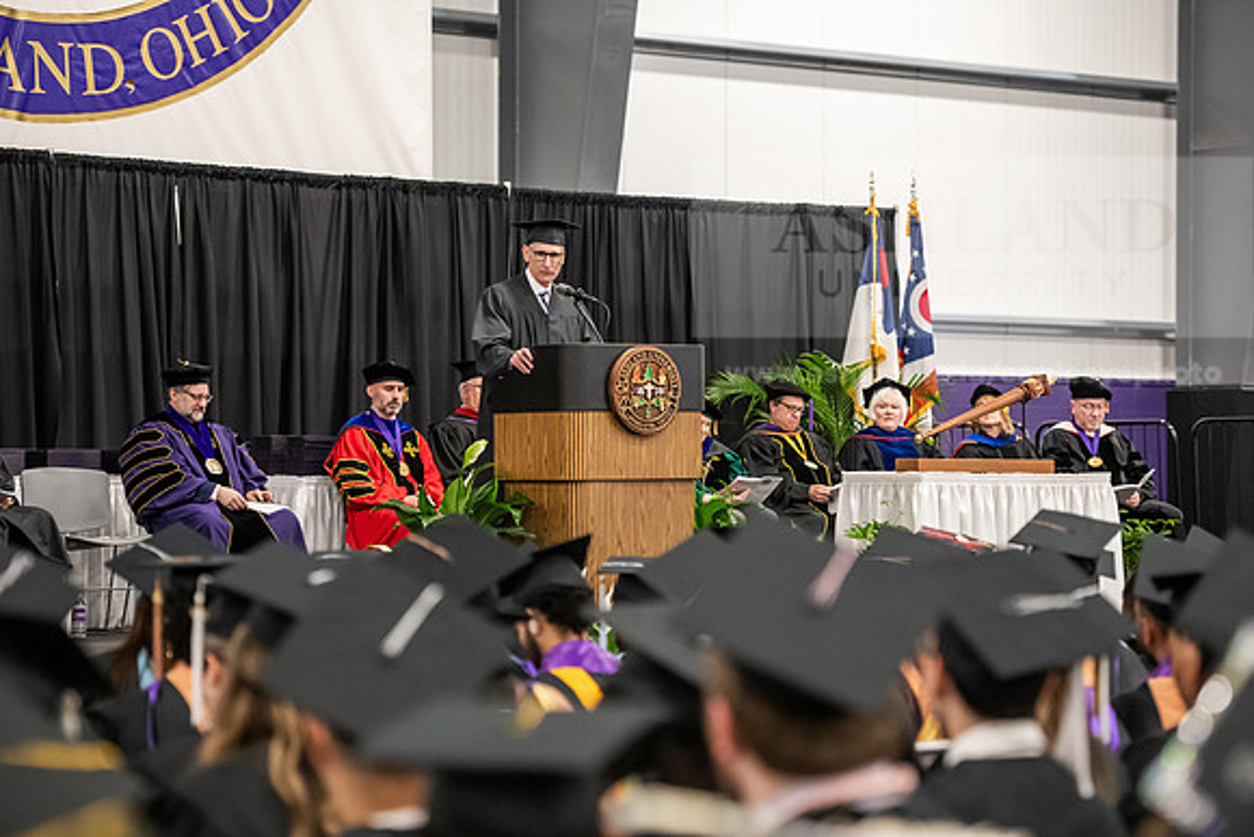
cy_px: 418
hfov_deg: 20.0
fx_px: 3554
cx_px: 627
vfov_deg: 13.4
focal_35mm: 102
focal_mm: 102
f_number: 3.2
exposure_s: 1/200
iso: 4000
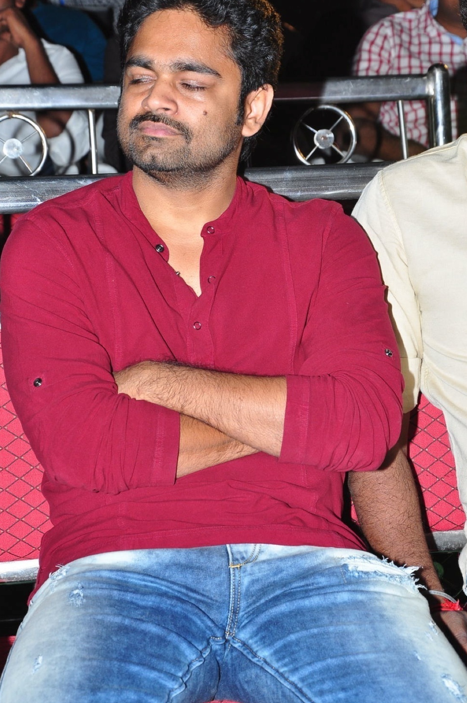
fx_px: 2244
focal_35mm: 115
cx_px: 225
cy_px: 333
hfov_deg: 11.9
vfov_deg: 17.8
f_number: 9
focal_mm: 70
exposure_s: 1/125
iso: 400
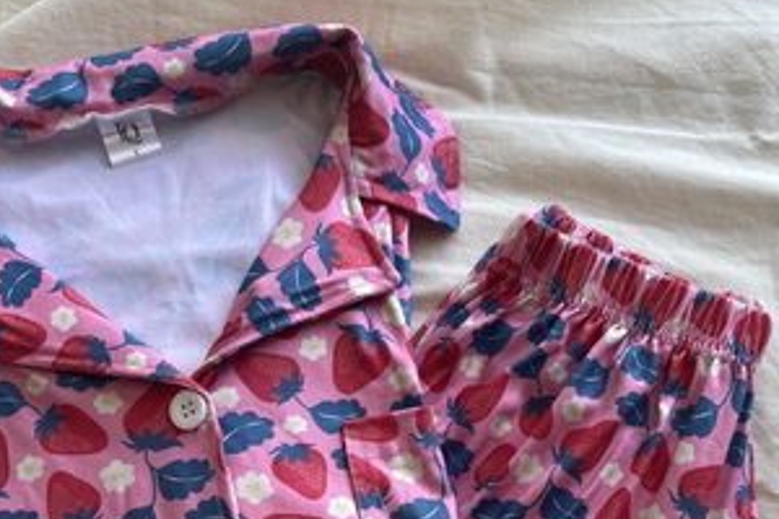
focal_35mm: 48
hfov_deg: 41.1
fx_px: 1039
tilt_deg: -76.0
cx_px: 426
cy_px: 494
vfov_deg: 26.8
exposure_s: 1/122
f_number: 1.6
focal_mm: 5.1
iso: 64
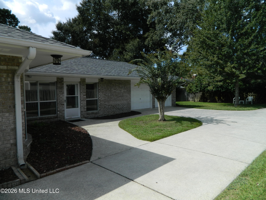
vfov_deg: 54.9
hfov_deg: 69.4
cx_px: 133
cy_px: 100
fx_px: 192
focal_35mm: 25
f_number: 3.1
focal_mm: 4.5
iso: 80
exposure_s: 1/1000
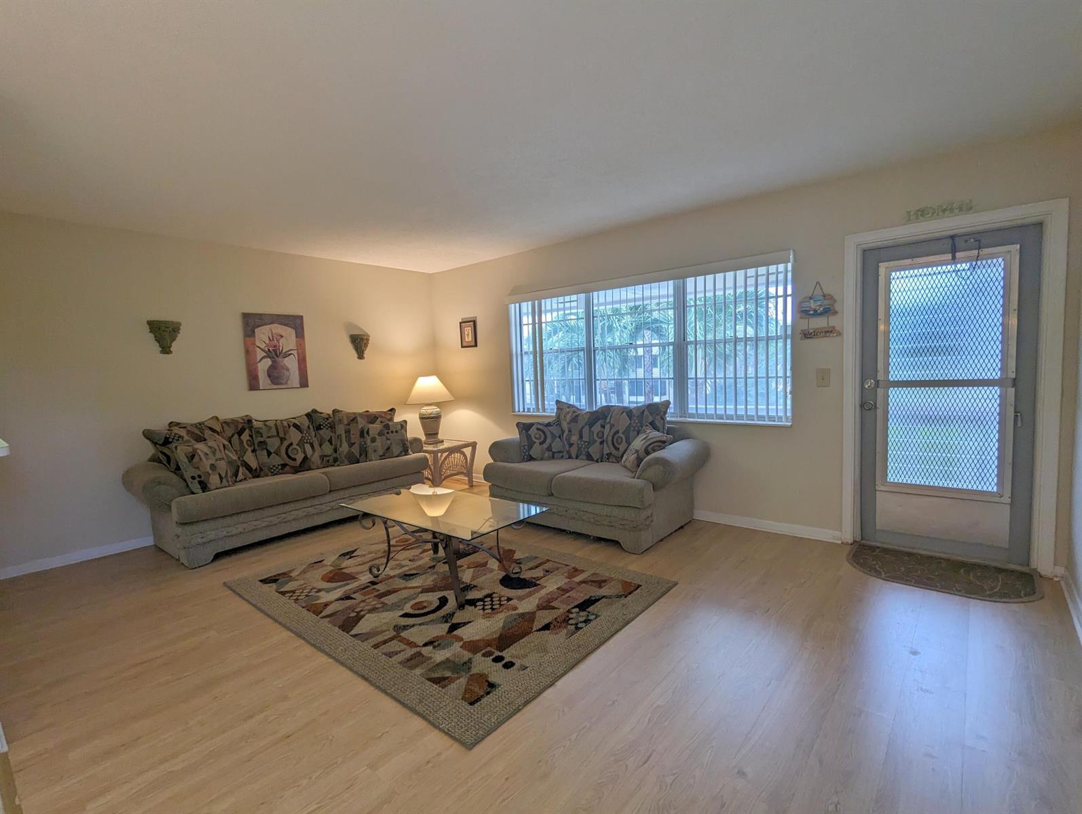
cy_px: 407
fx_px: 501
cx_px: 541
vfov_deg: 78.2
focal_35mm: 16
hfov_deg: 94.4
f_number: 2.2
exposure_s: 1/60
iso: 92
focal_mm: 2.35
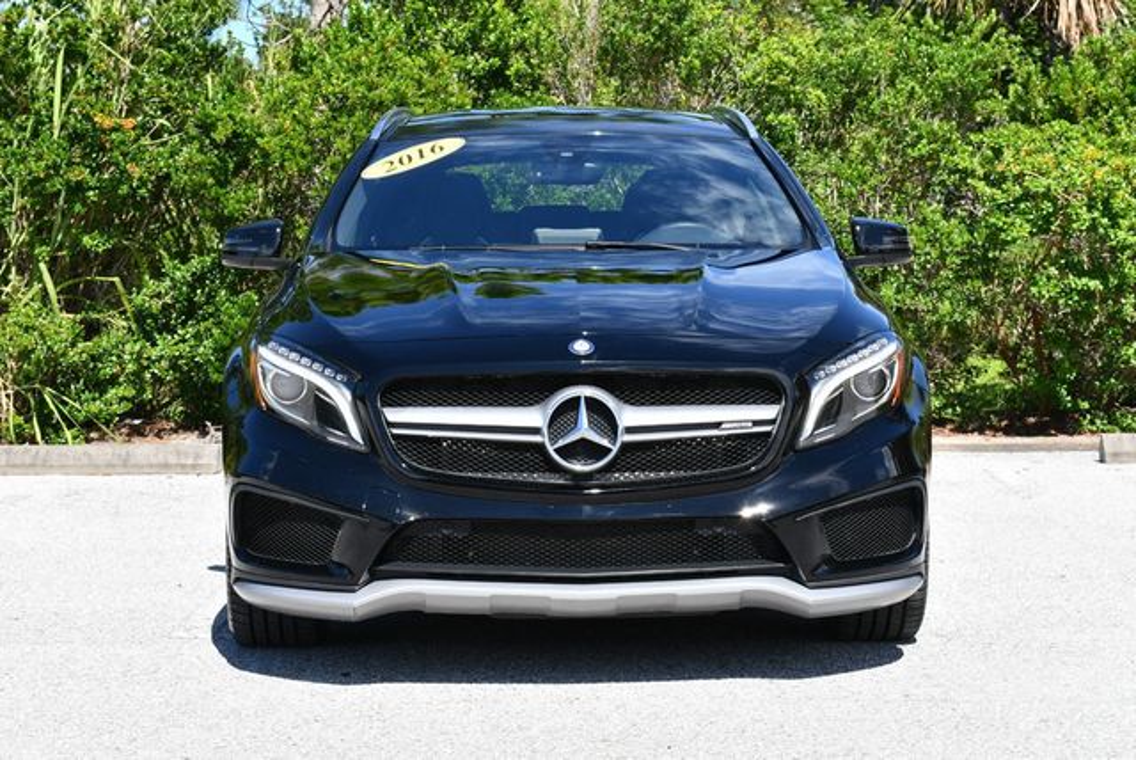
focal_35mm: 90
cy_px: 380
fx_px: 2843
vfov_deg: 15.2
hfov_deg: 22.6
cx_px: 568
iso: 160
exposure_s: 1/250
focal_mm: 45
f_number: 8
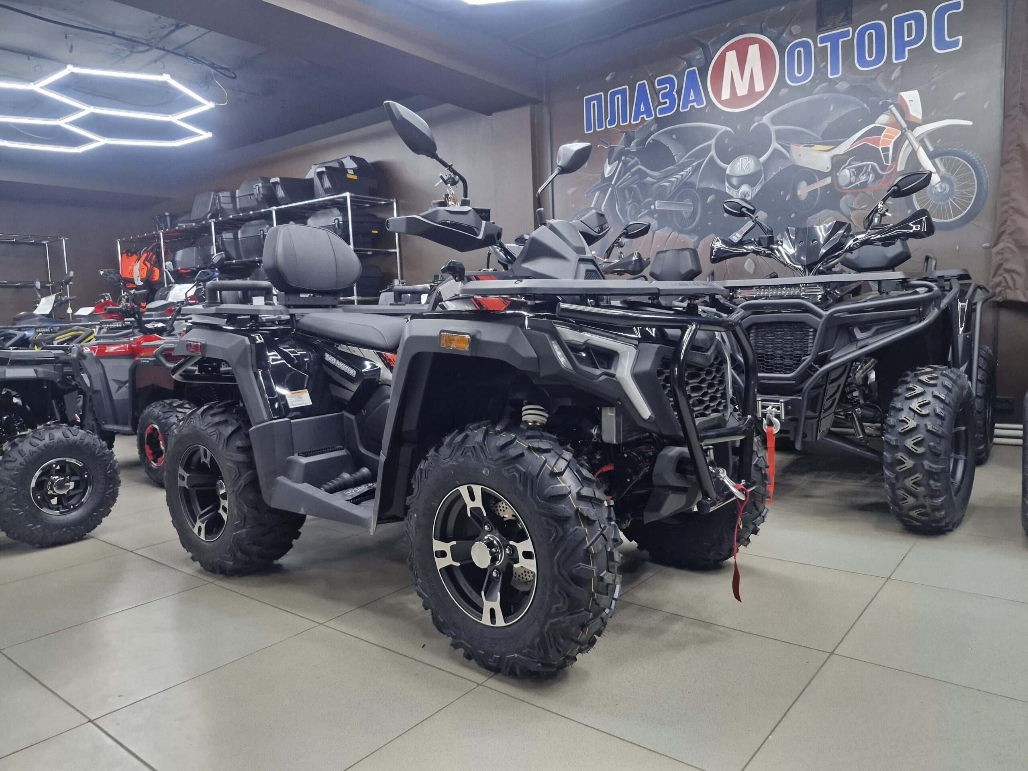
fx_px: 683
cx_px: 514
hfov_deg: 73.9
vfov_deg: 58.9
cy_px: 386
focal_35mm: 23
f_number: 1.8
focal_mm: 5.54
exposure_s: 1/100
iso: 640
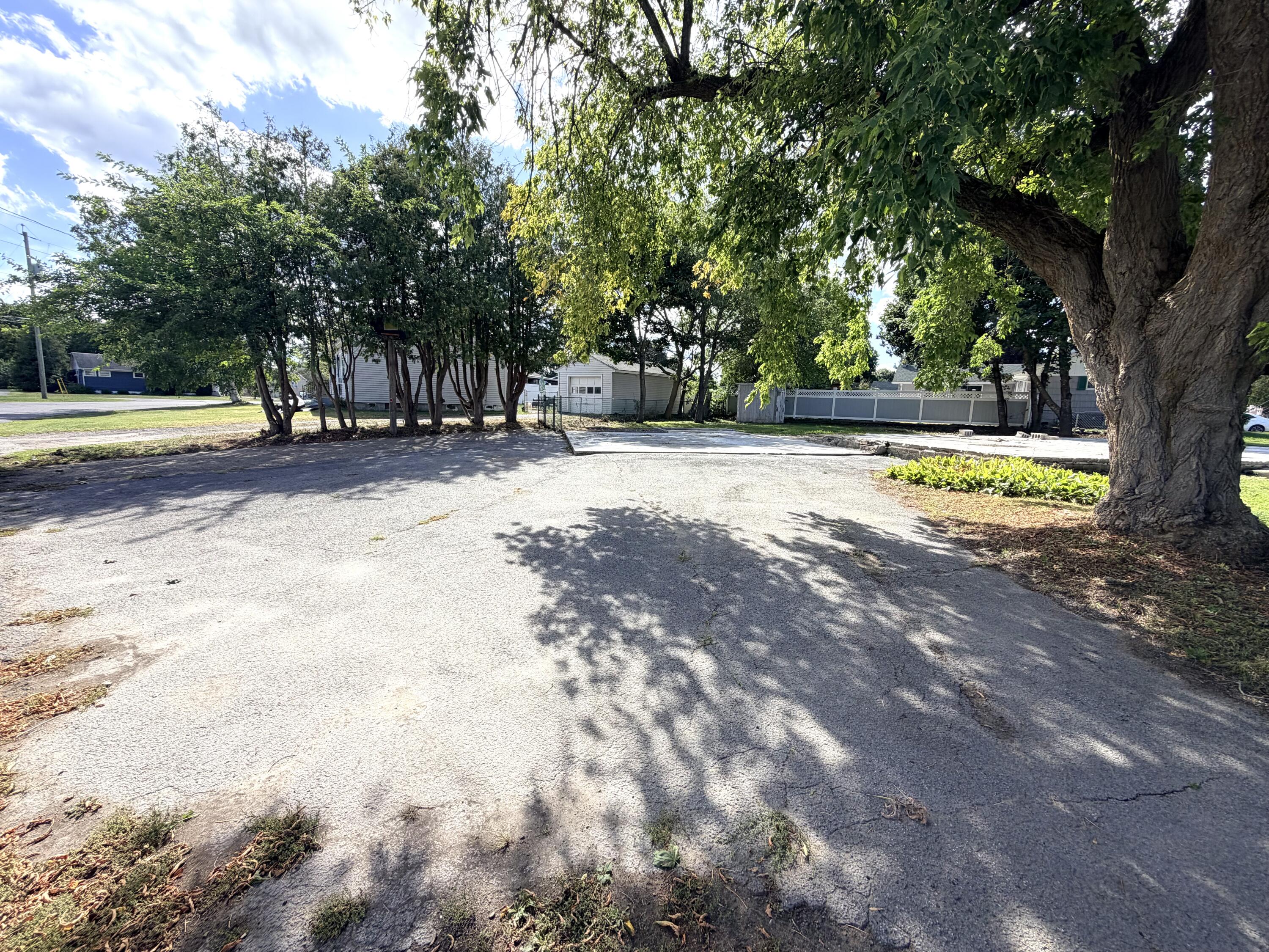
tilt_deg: -9.5
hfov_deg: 102.1
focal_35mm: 14
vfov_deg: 85.7
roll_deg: -1.5
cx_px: 634
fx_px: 513
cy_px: 476
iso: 40
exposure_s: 1/664
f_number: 2.2
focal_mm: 2.22
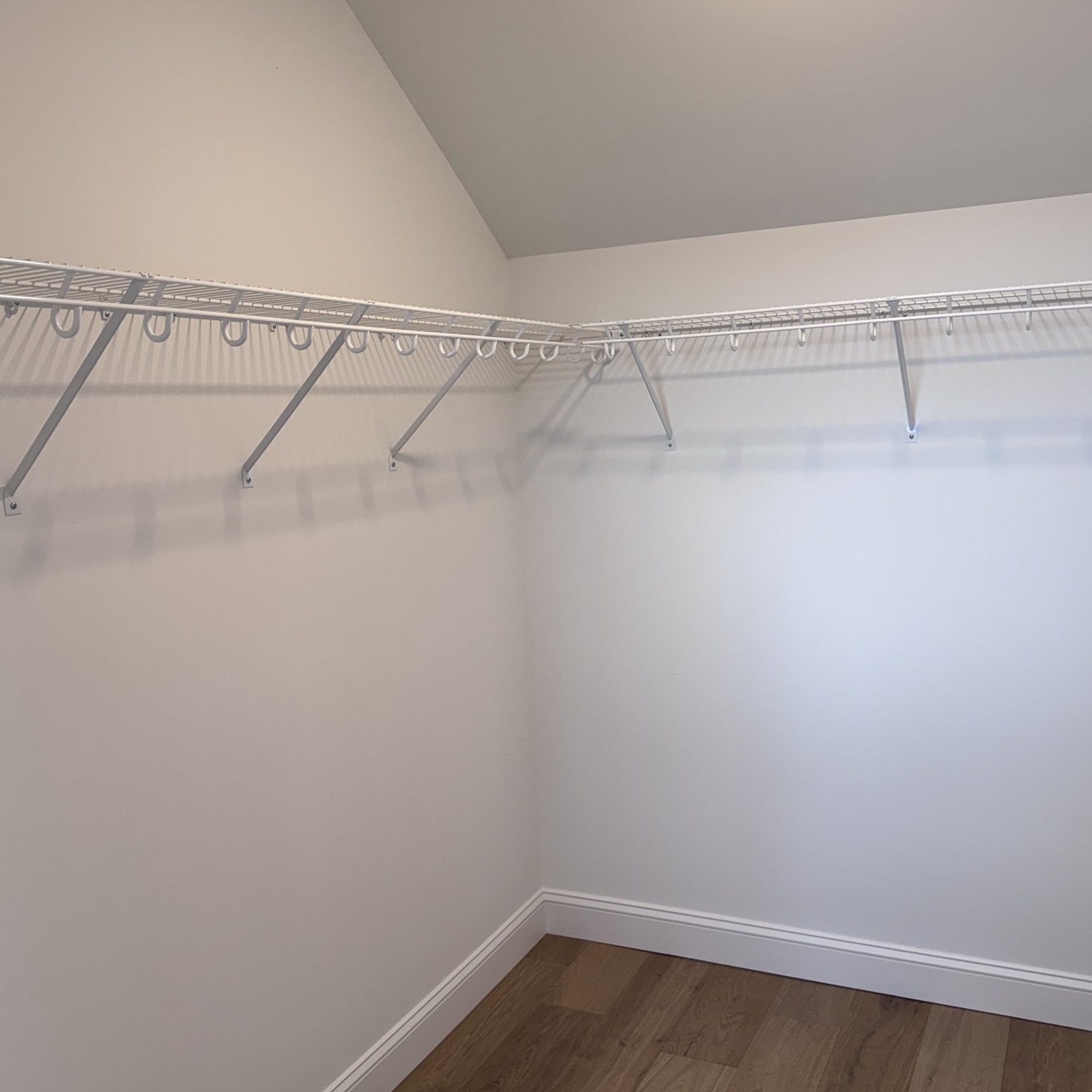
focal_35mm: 31
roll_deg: +3.0
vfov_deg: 52.5
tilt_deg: -9.0
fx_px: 1106
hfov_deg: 52.5
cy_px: 586
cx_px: 581
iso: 80
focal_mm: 6.76
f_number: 1.78
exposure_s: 1/120
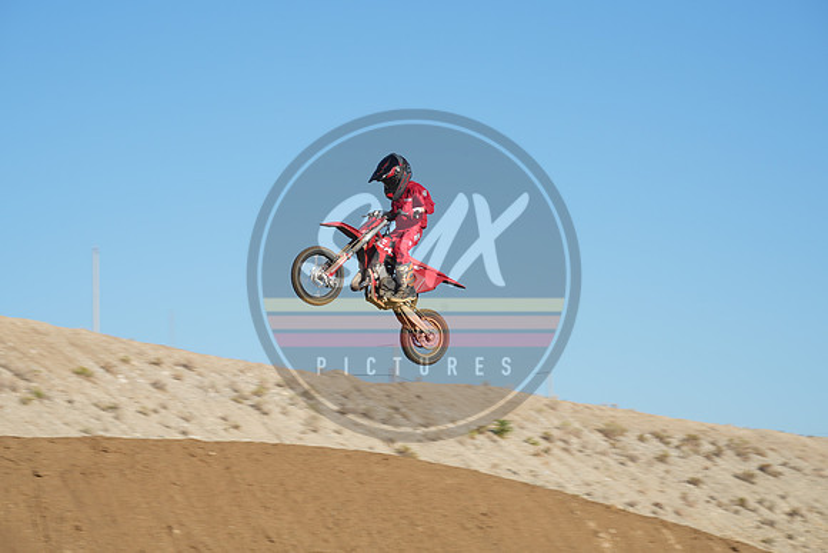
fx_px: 2738
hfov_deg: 17.2
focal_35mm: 119
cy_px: 276
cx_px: 414
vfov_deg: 11.5
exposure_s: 1/250
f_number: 11
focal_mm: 119
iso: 200
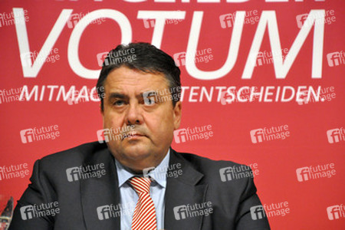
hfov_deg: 11.4
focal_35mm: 180
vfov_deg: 7.6
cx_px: 172
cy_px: 115
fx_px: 1725
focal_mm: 120
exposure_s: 1/125
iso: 2500
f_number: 6.3
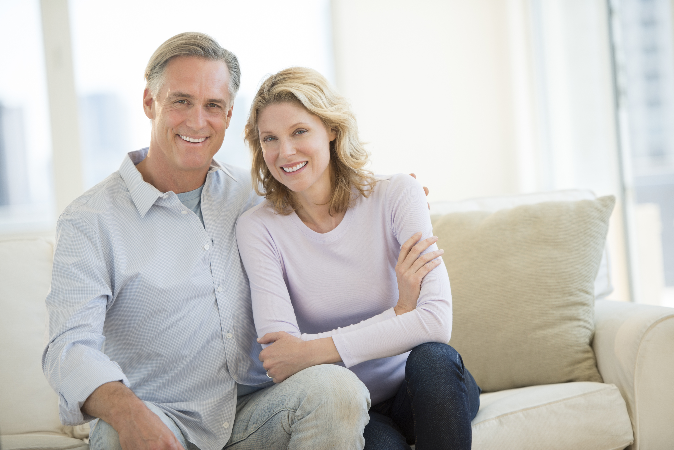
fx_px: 2809
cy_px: 225
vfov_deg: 9.2
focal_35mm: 150
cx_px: 337
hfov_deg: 13.7
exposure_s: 1/400
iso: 200
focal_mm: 150
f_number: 2.8
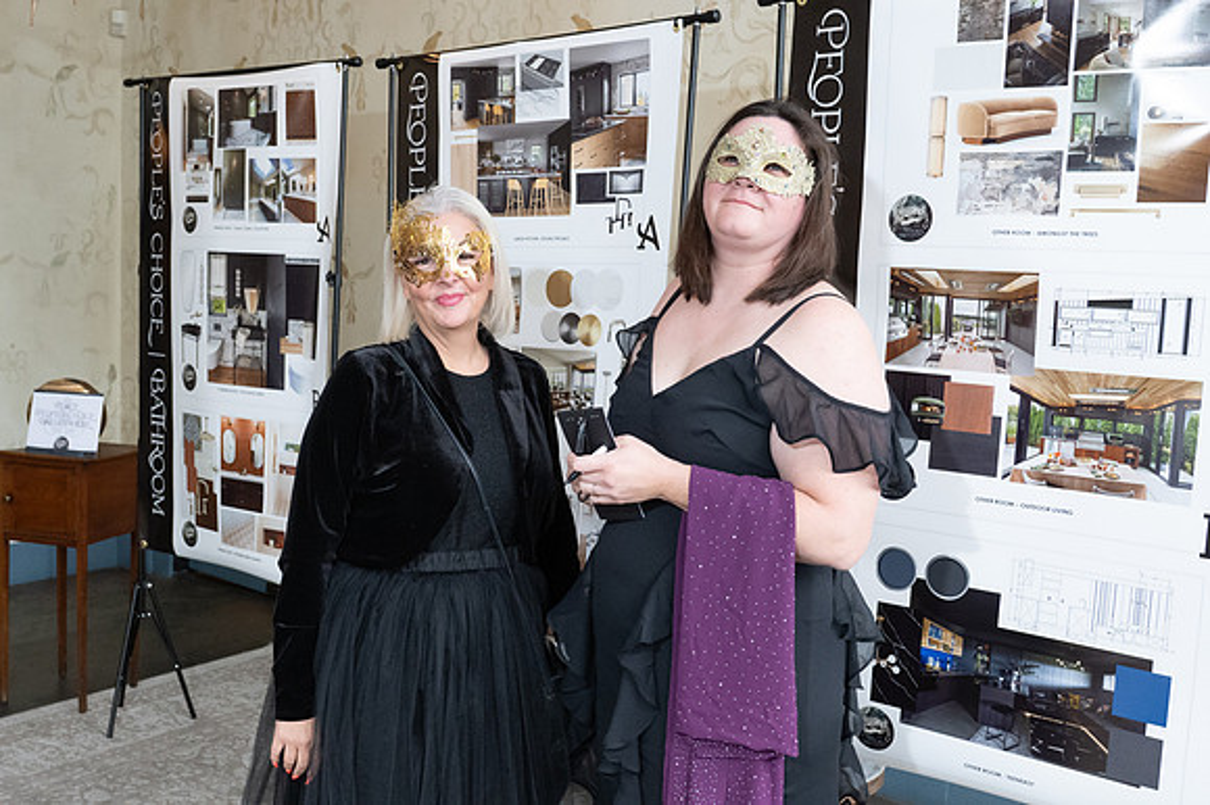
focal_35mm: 36
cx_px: 605
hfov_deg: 53.2
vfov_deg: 36.8
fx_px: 1209
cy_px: 402
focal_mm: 24
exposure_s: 1/200
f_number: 5
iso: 2500
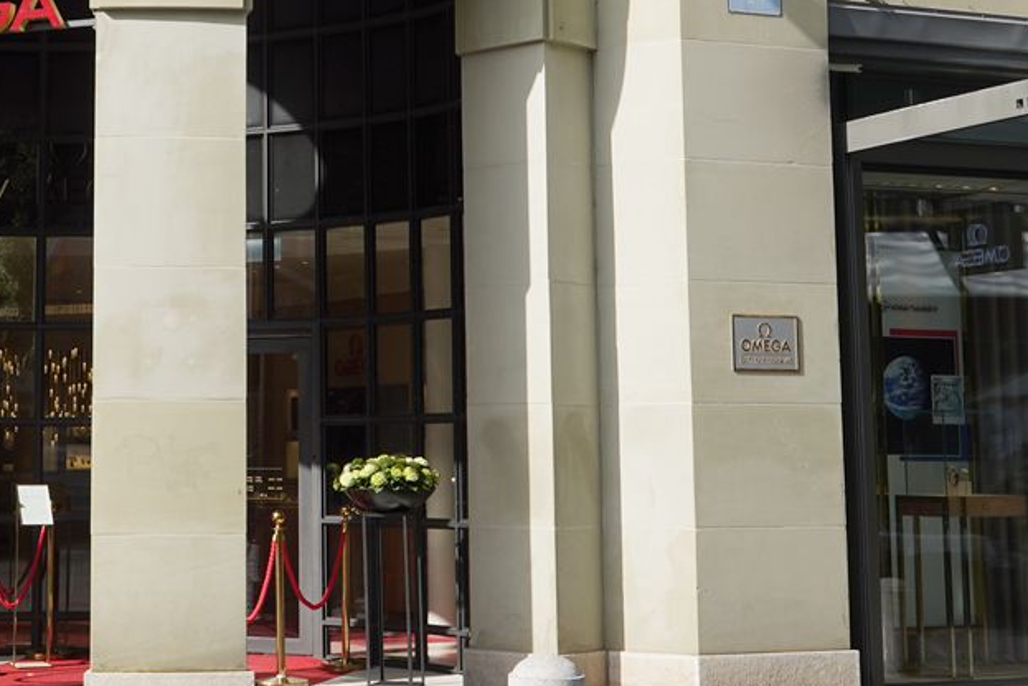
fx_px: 2200
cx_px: 256
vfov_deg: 17.6
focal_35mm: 77
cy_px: 117
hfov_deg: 26.0
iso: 100
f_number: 13
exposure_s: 1/100
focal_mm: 24
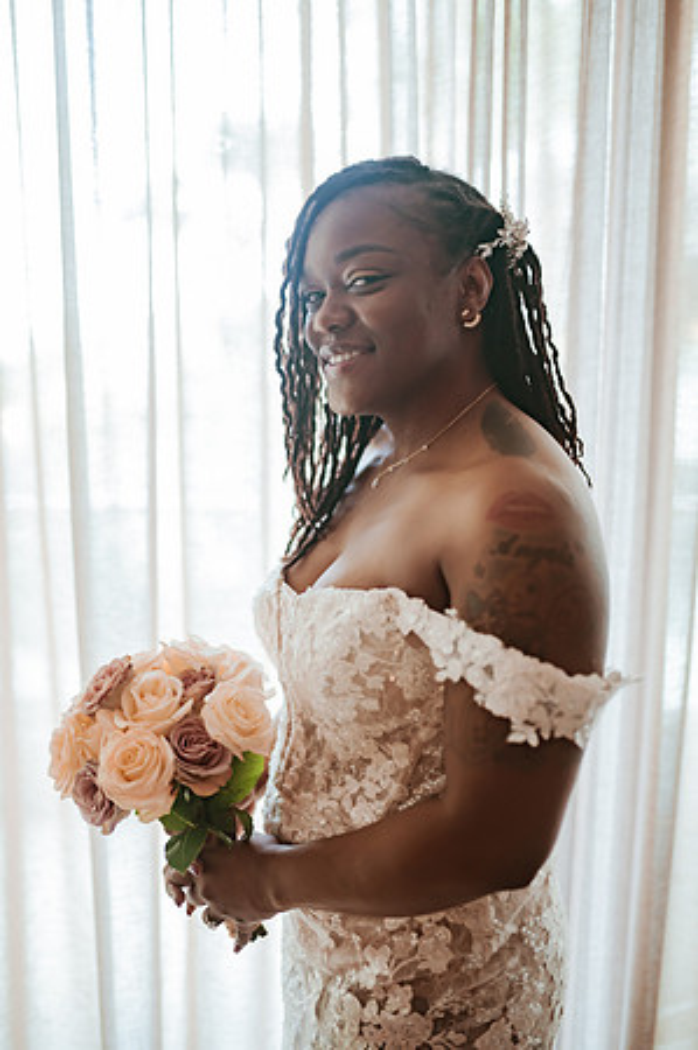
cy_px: 525
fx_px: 1020
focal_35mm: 35
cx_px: 349
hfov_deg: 37.8
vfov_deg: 54.5
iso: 800
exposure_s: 1/125
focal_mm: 35
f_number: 1.4
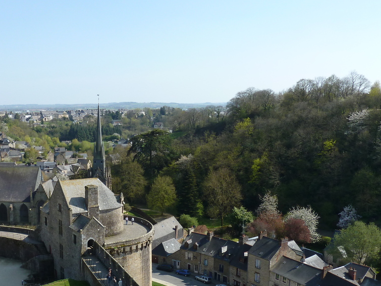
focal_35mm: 39
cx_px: 97
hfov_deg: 46.2
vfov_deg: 36.6
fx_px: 429
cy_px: 181
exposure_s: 1/400
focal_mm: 4.1
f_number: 4
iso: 80
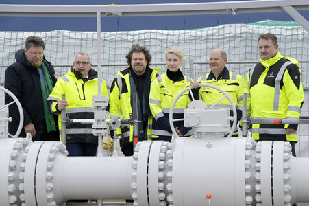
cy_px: 103
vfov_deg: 13.7
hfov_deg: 20.4
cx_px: 154
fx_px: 858
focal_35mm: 100
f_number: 6.3
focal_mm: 100
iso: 4000
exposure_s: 1/400
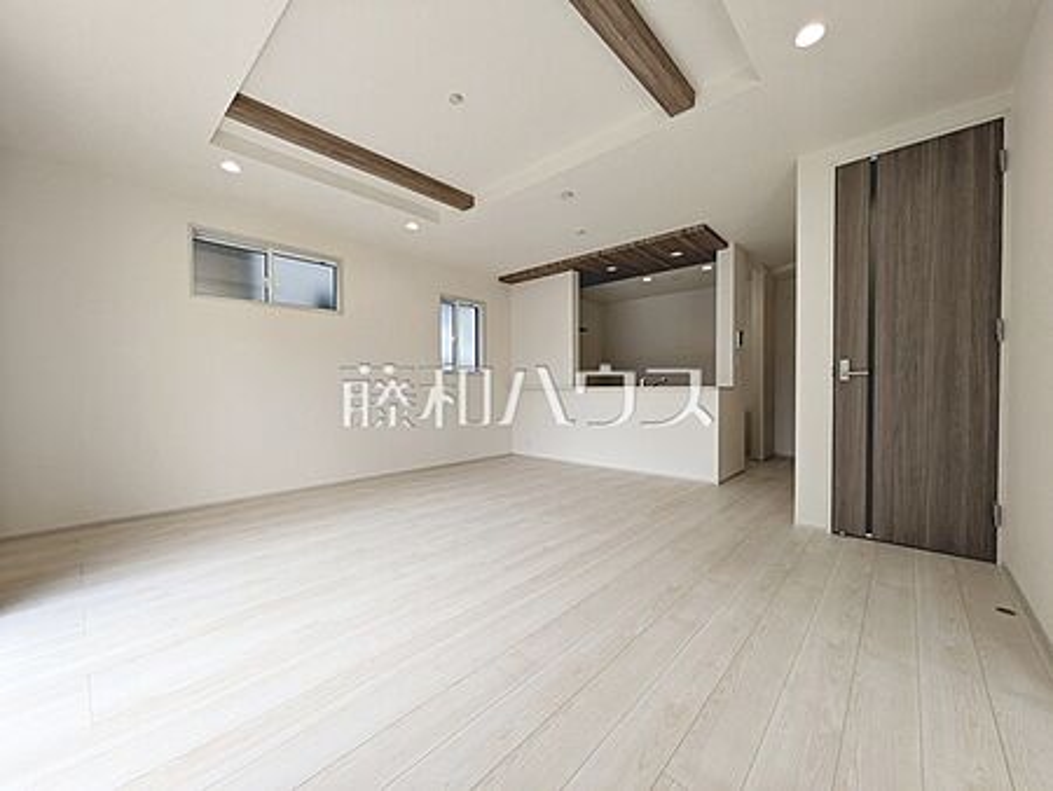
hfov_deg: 102.0
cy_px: 396
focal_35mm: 14
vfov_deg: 85.7
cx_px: 526
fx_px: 426
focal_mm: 1.83
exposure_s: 1/238
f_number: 2.2
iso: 44
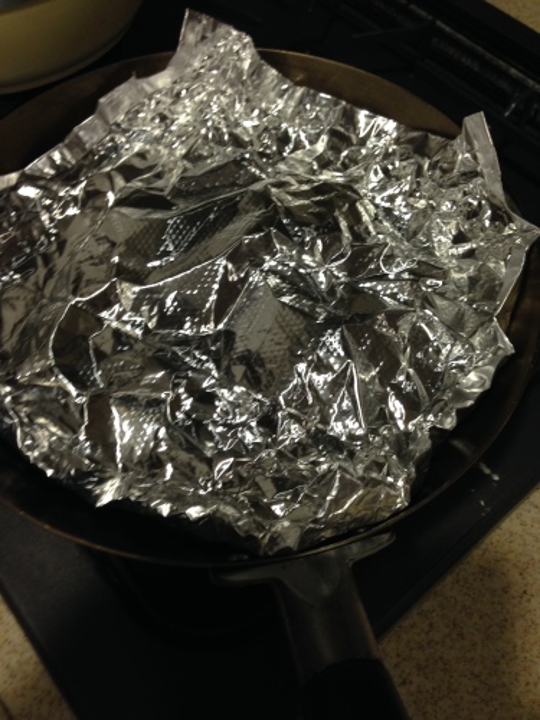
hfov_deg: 42.9
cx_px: 270
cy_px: 360
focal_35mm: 33
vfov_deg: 55.4
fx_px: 686
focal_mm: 4.12
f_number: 2.4
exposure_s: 1/20
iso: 100
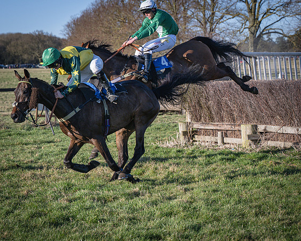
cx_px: 122
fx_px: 1091
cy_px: 122
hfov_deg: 15.7
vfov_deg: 12.6
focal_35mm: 122
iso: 200
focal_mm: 70
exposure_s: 1/2500
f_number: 4
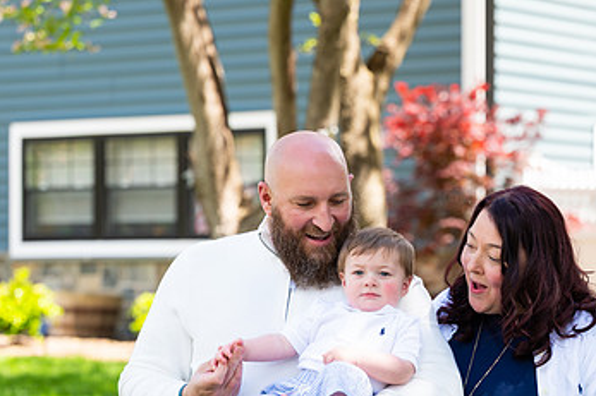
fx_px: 2581
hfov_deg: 13.2
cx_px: 387
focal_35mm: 156
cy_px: 278
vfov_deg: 8.8
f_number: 3.2
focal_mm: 86
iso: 200
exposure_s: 1/640
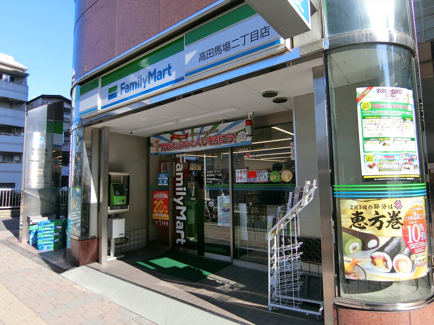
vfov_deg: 63.4
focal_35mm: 21
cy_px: 162
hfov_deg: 79.0
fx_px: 263
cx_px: 217
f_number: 2.8
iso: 80
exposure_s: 1/640
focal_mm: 4.6
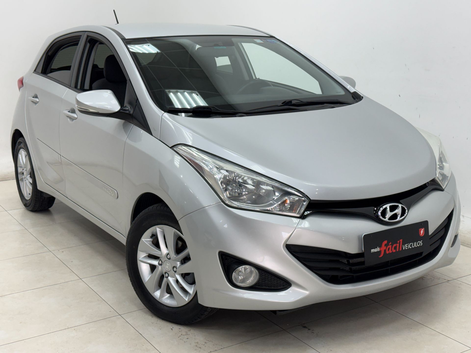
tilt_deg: -12.6
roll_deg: +0.5
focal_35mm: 48
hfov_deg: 39.7
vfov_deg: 30.3
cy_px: 176
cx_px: 236
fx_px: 653
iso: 160
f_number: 1.78
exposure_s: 1/120
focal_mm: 6.76
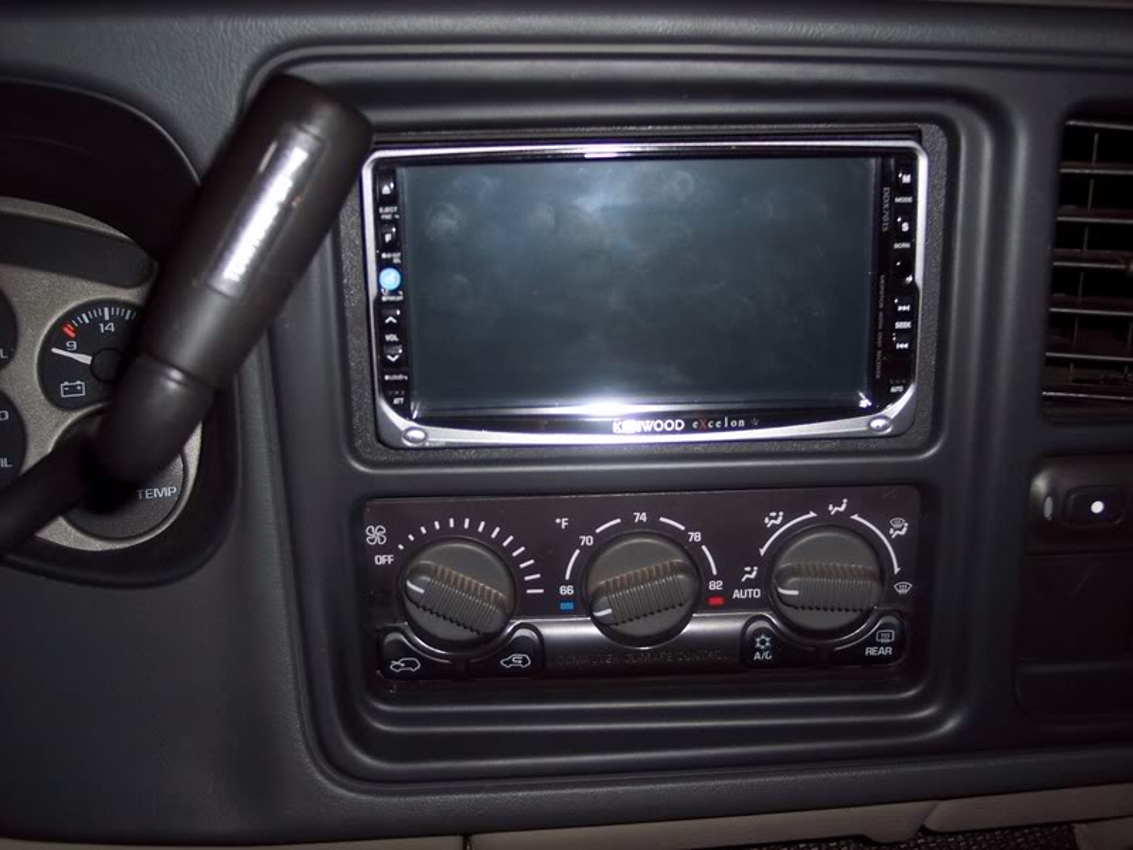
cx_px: 566
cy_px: 425
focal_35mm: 39
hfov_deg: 47.9
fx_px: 1276
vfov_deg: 36.8
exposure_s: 1/60
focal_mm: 8
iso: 100
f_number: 2.8
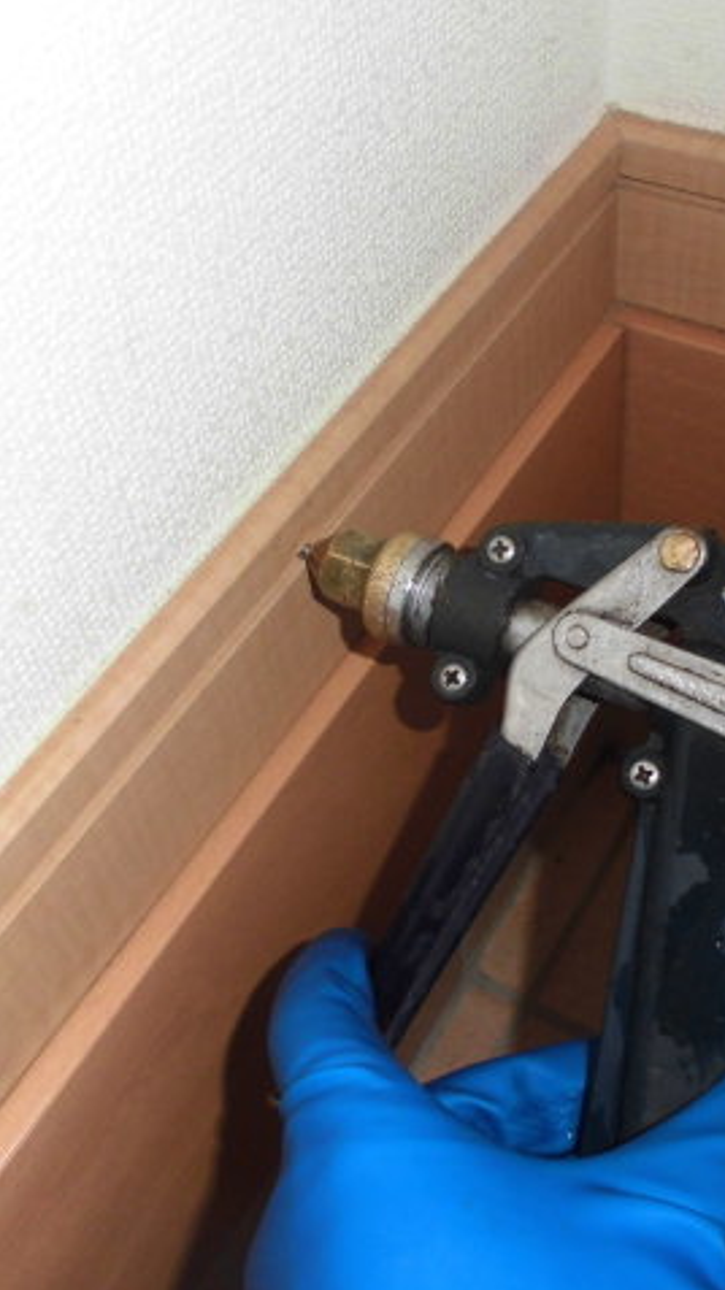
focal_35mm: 38
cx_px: 430
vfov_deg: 52.8
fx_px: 1300
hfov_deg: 31.1
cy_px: 646
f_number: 3.5
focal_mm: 4.6
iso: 100
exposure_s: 1/60
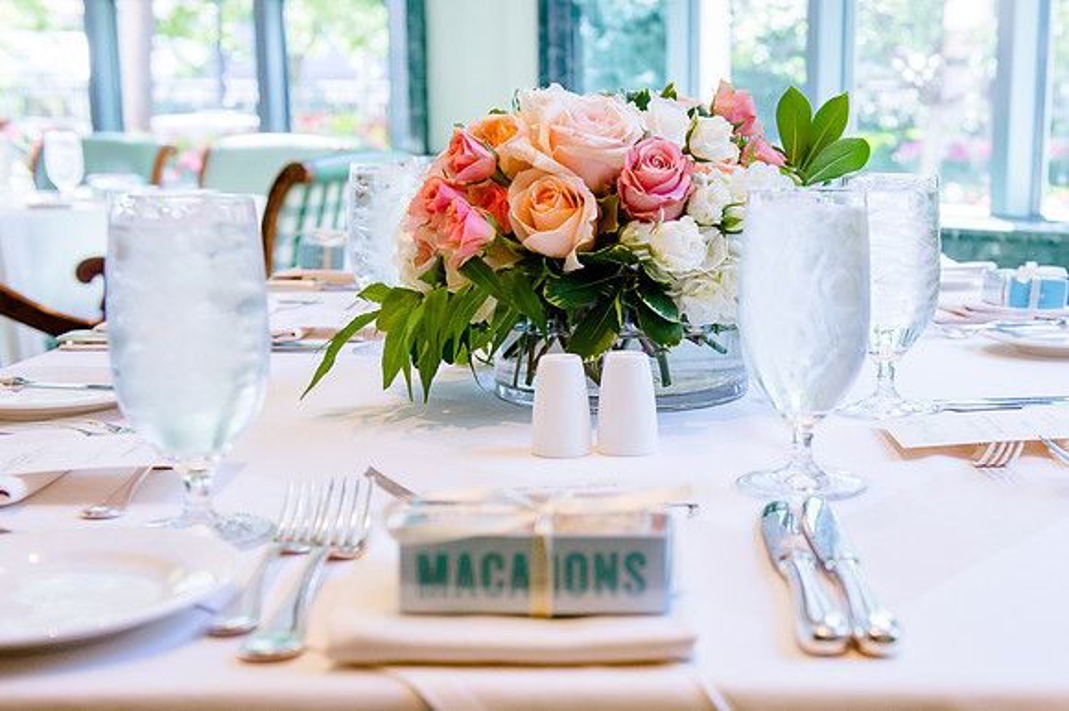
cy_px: 394
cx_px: 680
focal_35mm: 52
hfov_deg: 38.1
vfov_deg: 26.1
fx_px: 1535
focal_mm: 40
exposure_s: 1/320
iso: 2500
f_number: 5.6
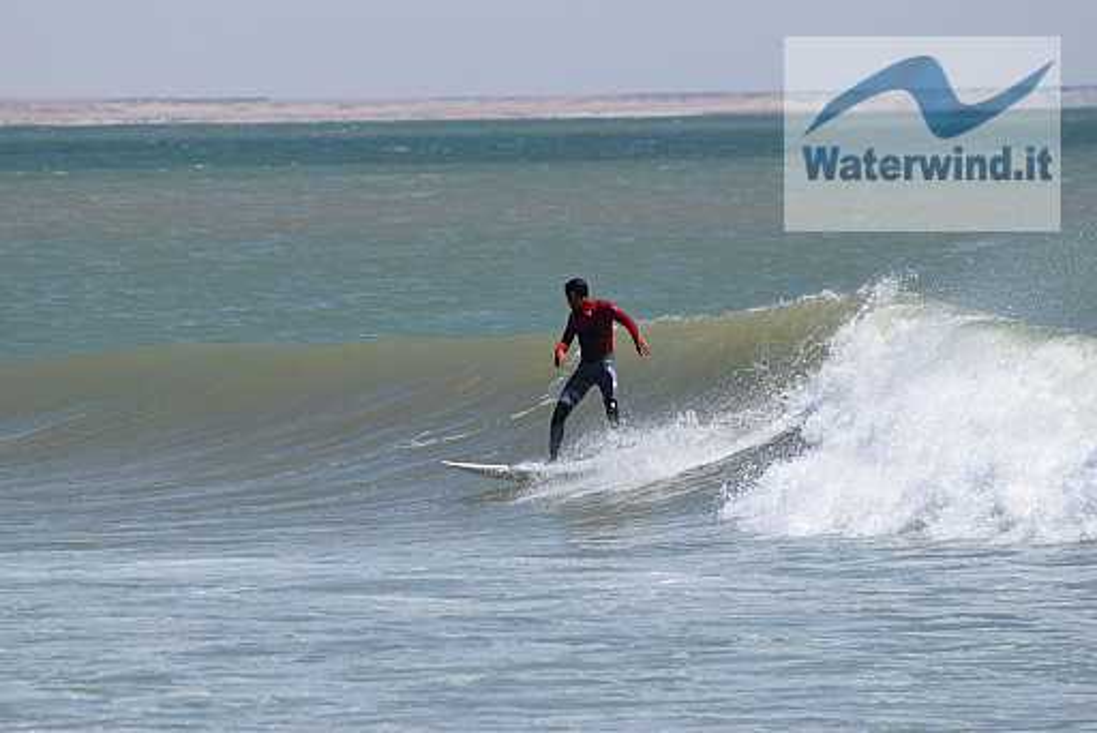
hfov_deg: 4.6
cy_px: 366
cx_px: 548
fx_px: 13720
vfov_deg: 3.1
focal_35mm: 450
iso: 200
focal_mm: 300
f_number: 7.1
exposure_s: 1/800
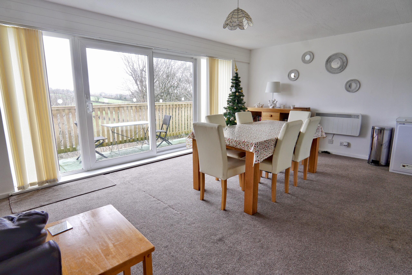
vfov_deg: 67.4
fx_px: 206
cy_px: 138
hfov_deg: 90.0
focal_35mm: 18
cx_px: 206
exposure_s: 1/3
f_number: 6.7
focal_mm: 12
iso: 100
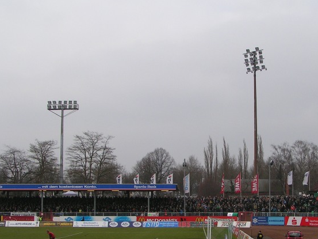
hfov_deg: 34.8
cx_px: 191
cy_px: 151
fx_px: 505
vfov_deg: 26.5
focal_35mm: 55
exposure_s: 1/200
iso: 50
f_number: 5.6
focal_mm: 5.8
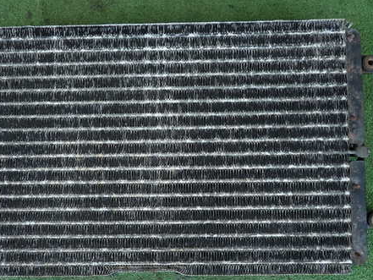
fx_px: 366
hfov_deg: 53.7
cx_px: 154
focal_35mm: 34
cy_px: 148
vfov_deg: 41.8
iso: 100
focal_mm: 4.5
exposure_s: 1/100
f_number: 2
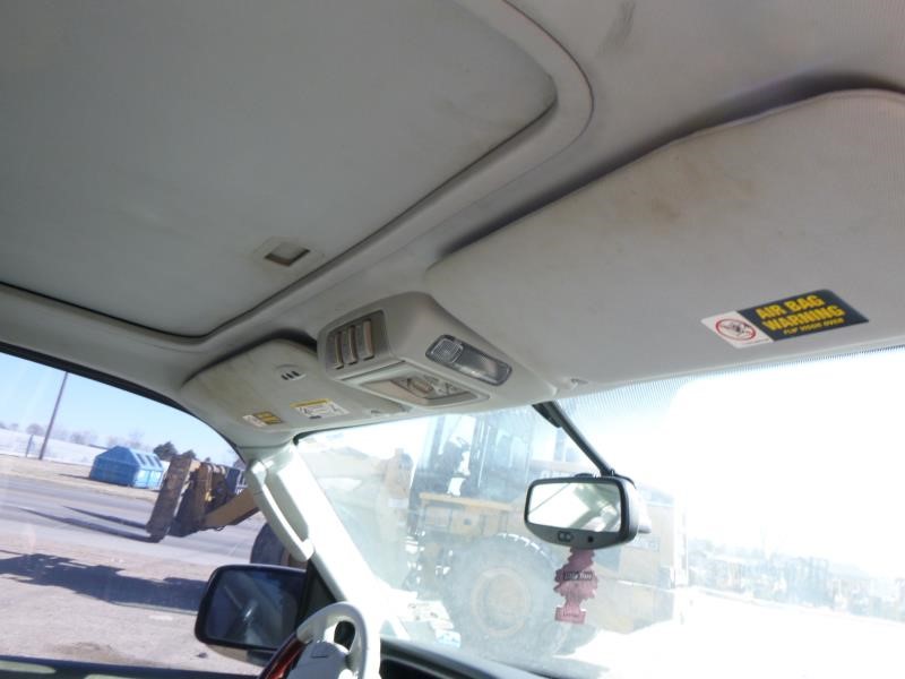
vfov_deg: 54.9
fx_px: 654
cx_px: 452
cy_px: 340
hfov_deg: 69.4
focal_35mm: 25
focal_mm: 4.5
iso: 100
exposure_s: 1/80
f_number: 3.9
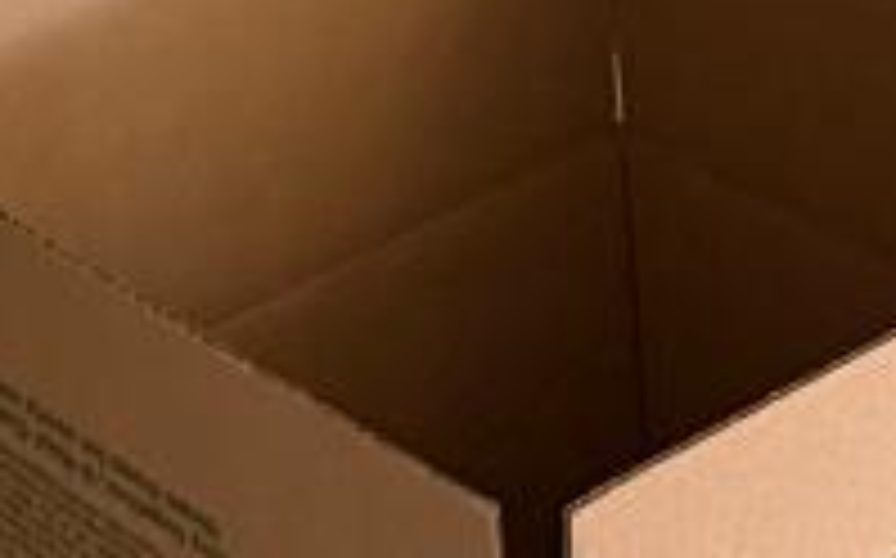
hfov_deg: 10.8
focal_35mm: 192
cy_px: -1447
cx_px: -18
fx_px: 4684
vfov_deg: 6.0
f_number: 1.78
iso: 800
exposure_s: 1/40
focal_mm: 6.76
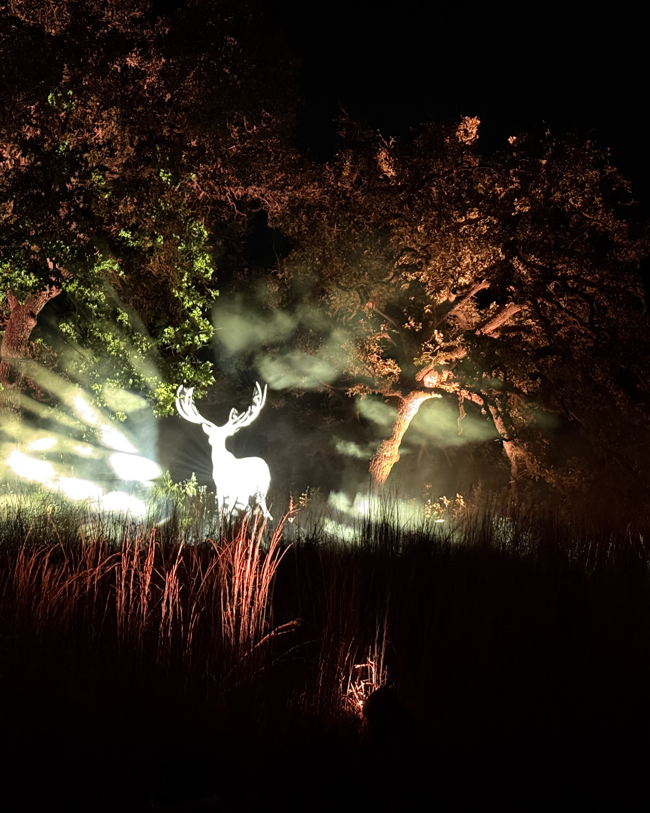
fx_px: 1515
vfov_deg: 30.0
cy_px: 403
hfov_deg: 24.2
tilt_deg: +2.6
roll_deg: -0.9
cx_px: 295
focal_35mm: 63
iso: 1000
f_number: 1.78
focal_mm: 6.76
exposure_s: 1/15
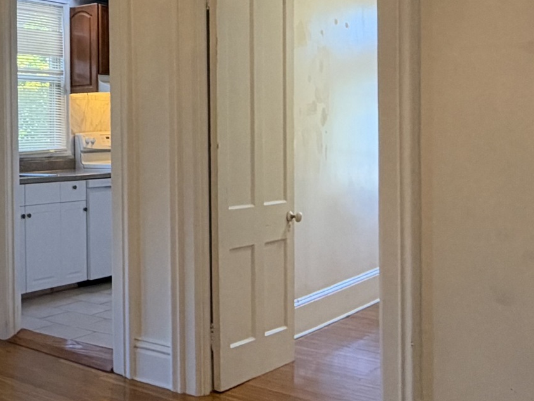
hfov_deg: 33.3
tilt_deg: -0.1
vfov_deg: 28.4
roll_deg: +1.5
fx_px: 787
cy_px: 140
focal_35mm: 51
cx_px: -38
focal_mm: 2.22
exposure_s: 1/60
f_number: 2.2
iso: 200
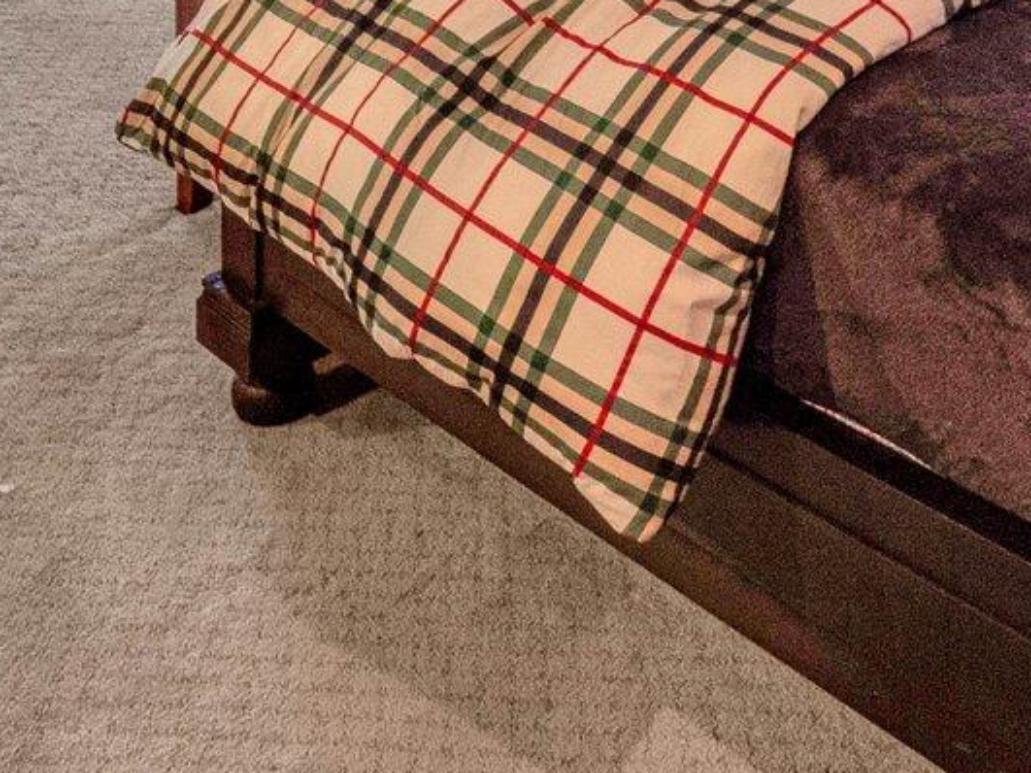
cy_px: -614
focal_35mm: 54
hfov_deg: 35.3
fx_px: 1608
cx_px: 658
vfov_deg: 19.9
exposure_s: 1/15
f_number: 4
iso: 800
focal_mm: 7
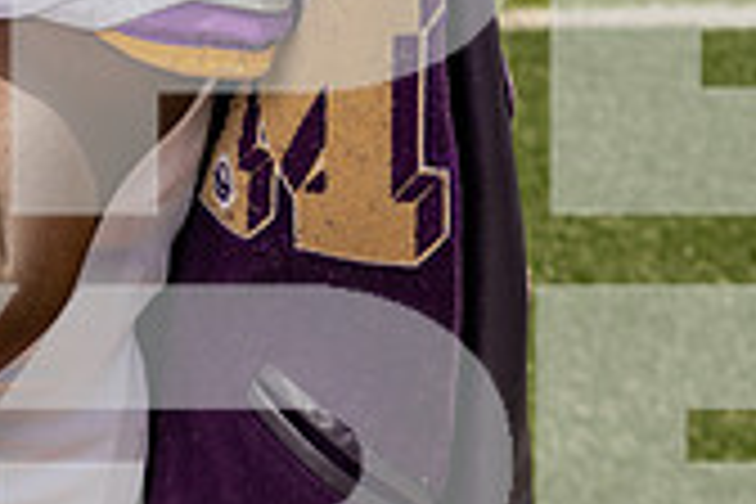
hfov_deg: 9.7
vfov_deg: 6.5
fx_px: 4410
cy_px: -20
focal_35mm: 210
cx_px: -76
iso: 100
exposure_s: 1/160
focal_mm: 61
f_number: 8
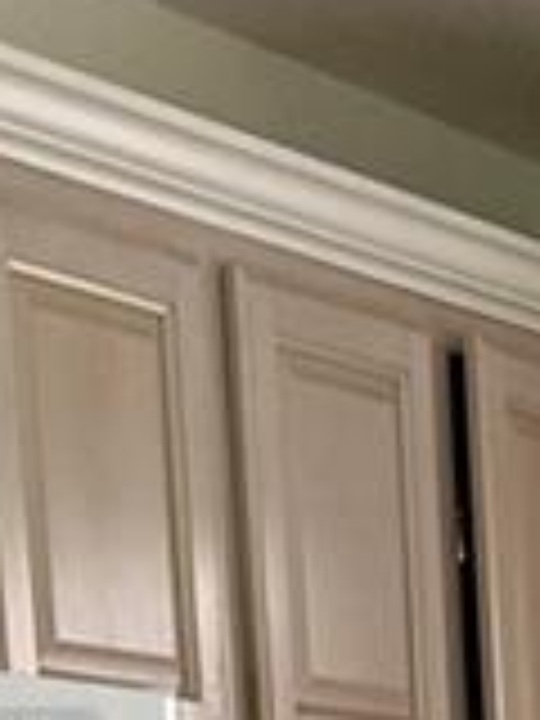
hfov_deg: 8.0
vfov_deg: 9.7
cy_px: 1742
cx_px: 922
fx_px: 3744
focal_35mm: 180
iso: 250
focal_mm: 6.86
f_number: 1.78
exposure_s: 1/60
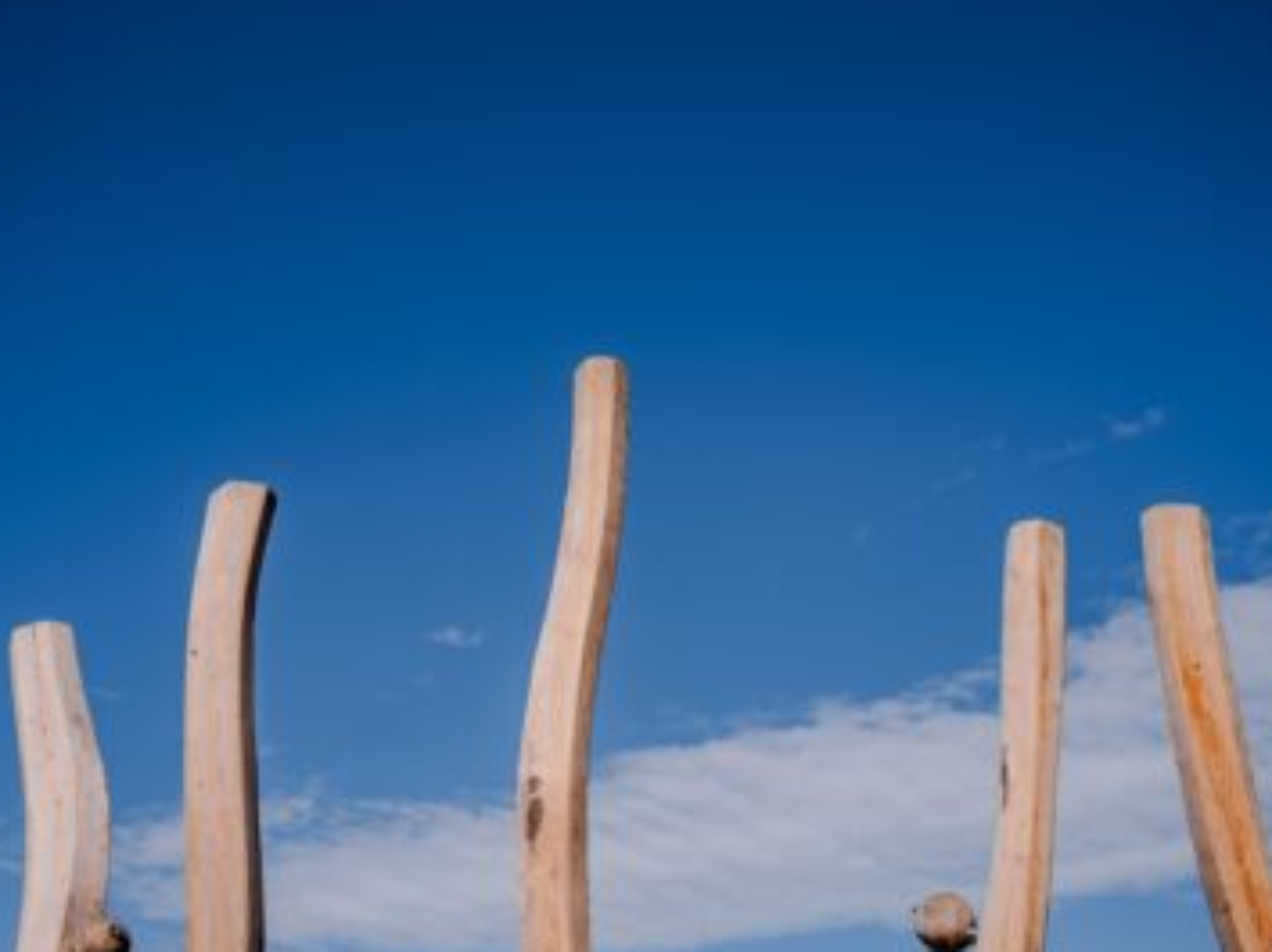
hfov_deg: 47.9
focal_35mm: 39
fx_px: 1432
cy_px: 480
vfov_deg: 36.8
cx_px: 625
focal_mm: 35
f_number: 4
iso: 50
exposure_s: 1/2000
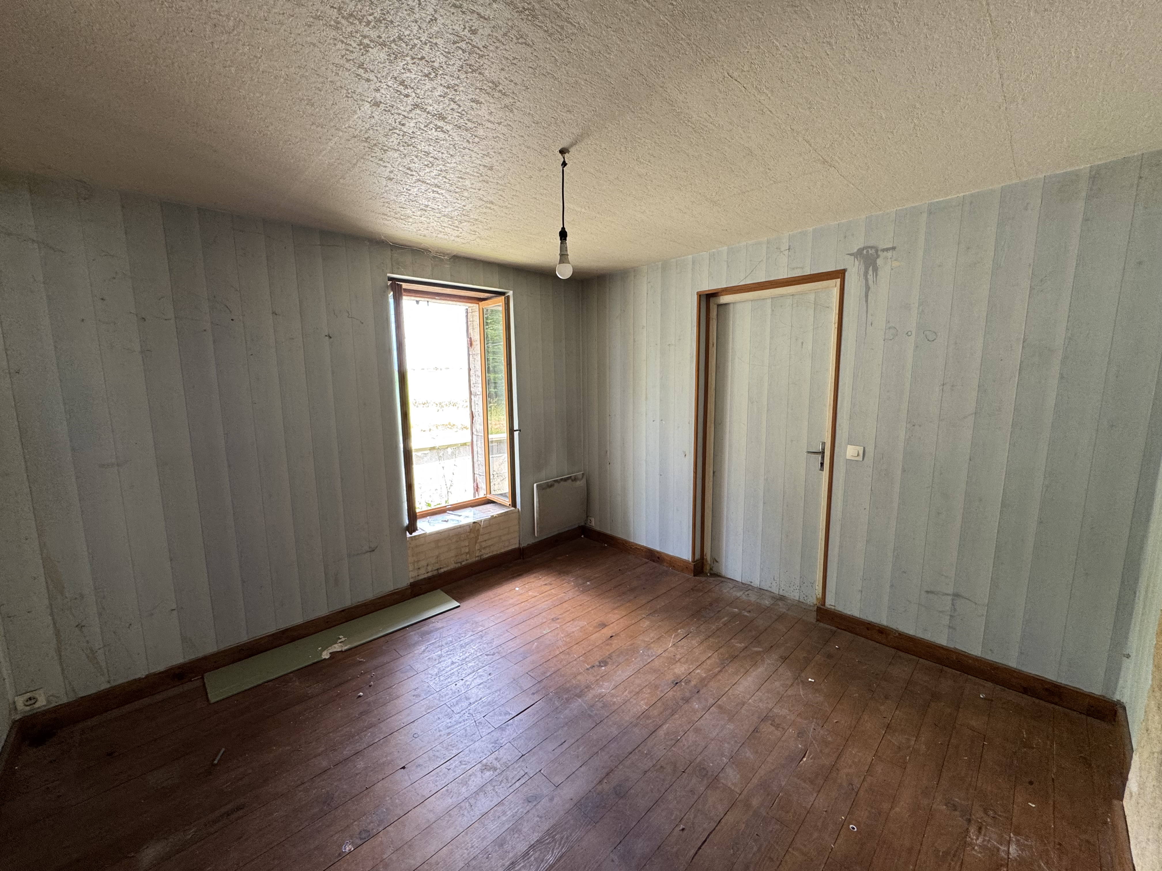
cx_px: 581
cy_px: 436
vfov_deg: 85.7
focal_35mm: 14
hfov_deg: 102.1
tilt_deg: -7.0
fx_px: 470
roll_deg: +0.6
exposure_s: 1/99
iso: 160
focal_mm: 2.22
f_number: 2.2
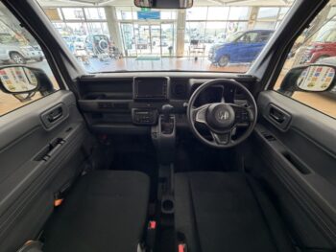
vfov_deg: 85.7
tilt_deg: -33.6
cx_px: 168
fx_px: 136
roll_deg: +0.7
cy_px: 126
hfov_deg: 102.0
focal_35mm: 14
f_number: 2.2
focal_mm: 2.22
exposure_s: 1/50
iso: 200
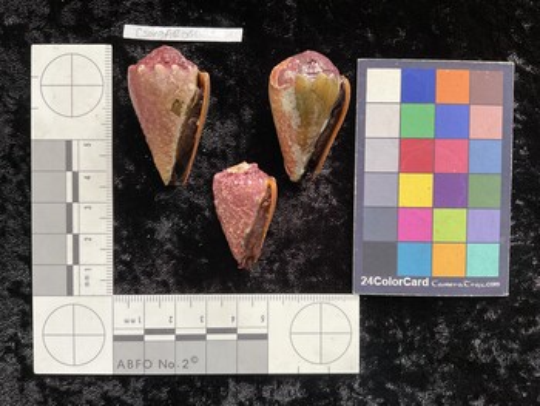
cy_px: 203
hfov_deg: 61.6
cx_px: 270
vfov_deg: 48.3
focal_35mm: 29
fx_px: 453
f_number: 1.8
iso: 125
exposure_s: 1/60
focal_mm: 3
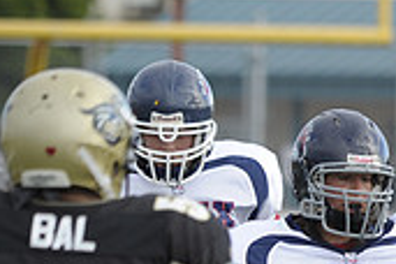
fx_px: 10801
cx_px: 475
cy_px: 306
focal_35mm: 982
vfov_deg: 1.4
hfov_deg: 2.1
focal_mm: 290
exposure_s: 1/1000
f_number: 6
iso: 900
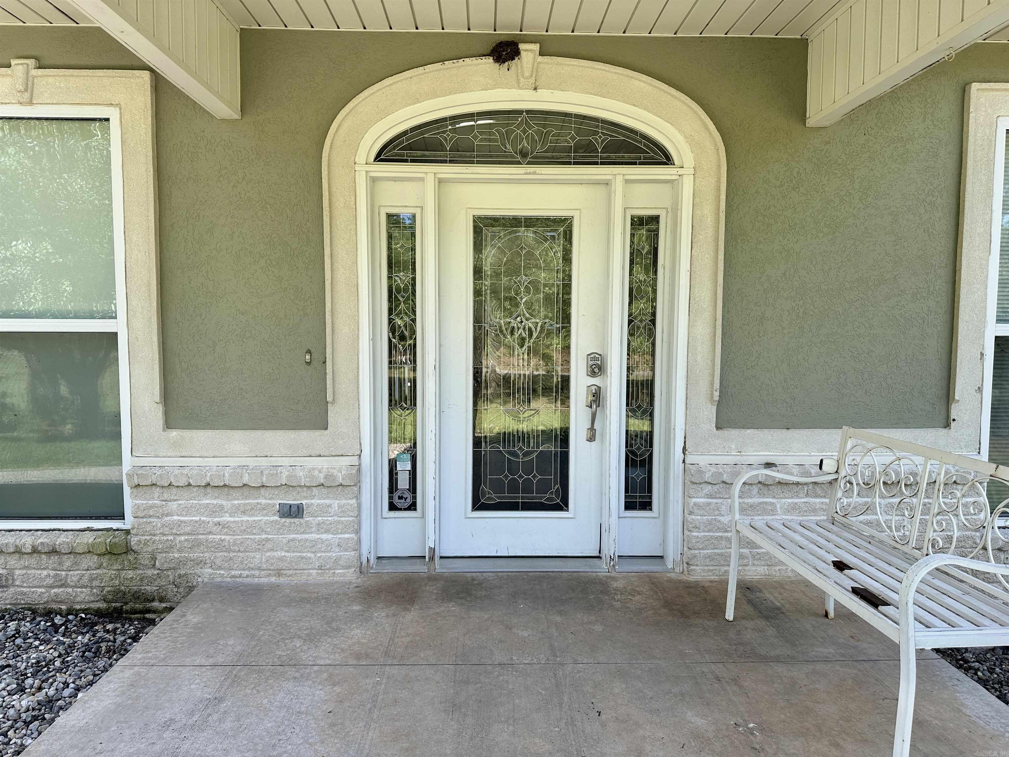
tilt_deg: -3.9
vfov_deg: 56.8
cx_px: 504
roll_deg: -0.2
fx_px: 700
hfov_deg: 71.6
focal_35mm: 24
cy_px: 378
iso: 80
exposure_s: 1/623
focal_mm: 6.86
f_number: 1.78
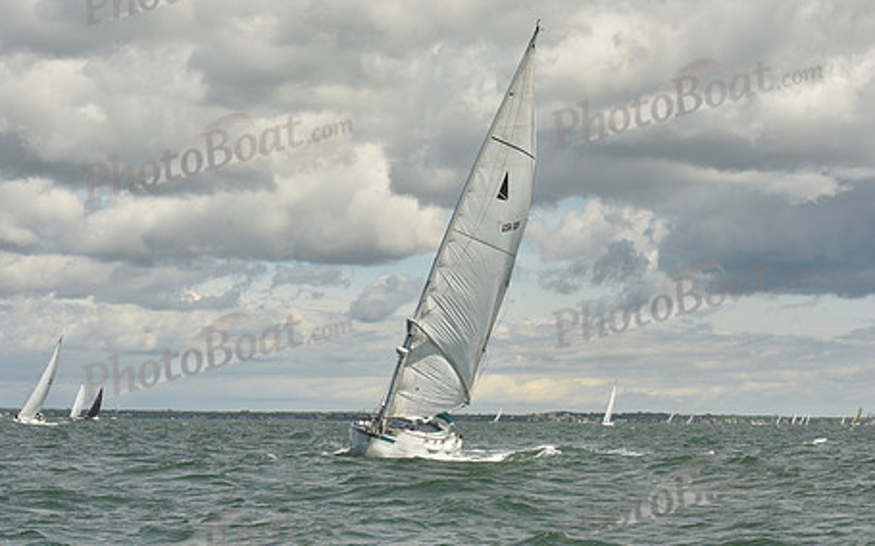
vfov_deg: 14.3
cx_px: 454
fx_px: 2169
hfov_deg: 22.8
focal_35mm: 91
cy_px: 226
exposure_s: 1/800
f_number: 13
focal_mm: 70
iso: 320
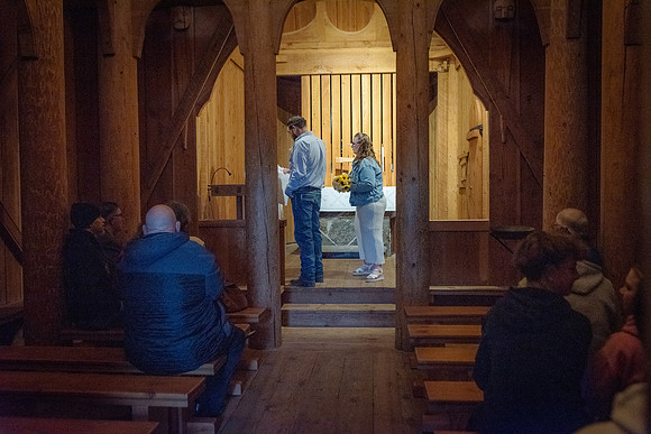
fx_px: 633
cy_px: 217
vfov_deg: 37.9
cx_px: 326
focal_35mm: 35
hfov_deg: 54.4
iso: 5000
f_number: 4
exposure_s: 1/125
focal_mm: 35
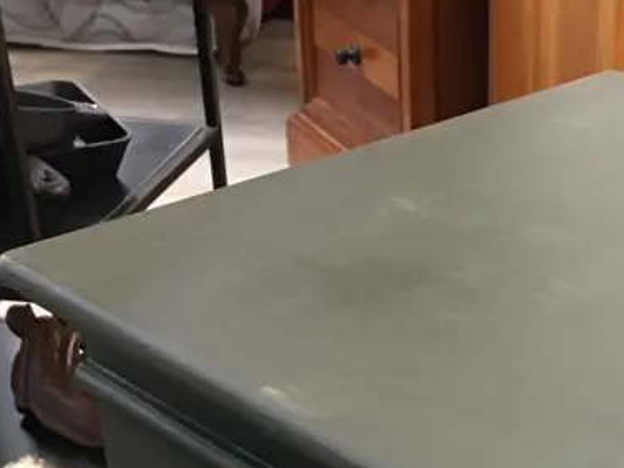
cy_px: 700
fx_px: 1424
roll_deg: -2.1
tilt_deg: -38.0
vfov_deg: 16.9
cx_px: 458
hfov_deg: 24.5
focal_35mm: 79
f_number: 2.2
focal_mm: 4.15
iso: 100
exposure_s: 1/17
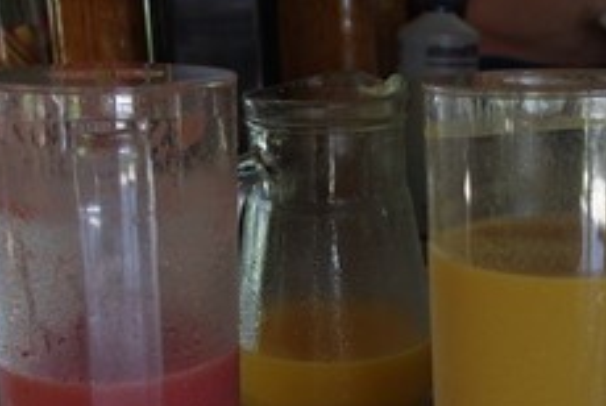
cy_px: 328
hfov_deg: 28.6
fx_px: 1180
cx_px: 398
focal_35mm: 70
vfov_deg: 19.3
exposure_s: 1/60
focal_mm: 24.38
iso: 400
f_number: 5
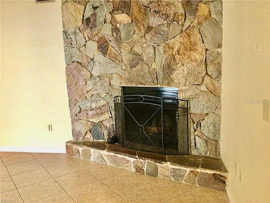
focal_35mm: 31
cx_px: 135
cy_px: 102
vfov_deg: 45.4
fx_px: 242
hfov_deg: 58.4
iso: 200
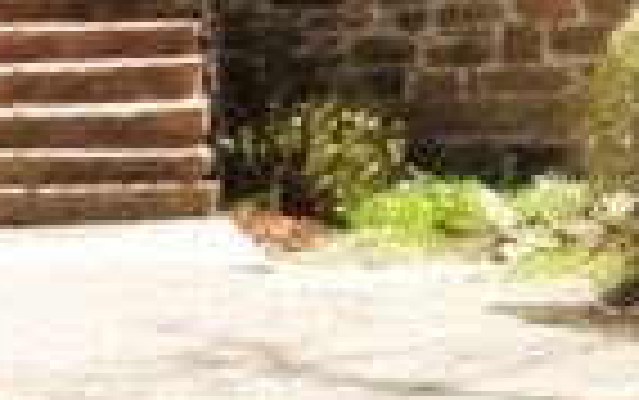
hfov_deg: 5.2
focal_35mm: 375
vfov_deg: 3.3
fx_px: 6536
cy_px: -1263
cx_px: 2030
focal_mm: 8.87
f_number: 5
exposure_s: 1/100
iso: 64
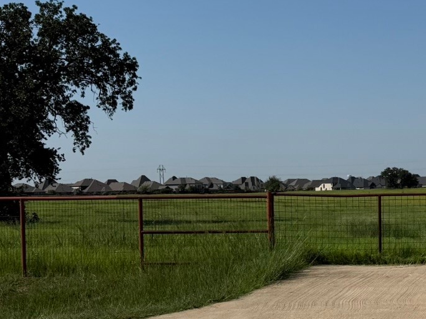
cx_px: 498
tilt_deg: -1.5
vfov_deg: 20.4
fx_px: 886
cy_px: 209
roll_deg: +1.5
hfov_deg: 24.7
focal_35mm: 72
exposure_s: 1/9091
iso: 80
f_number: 1.78
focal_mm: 6.76
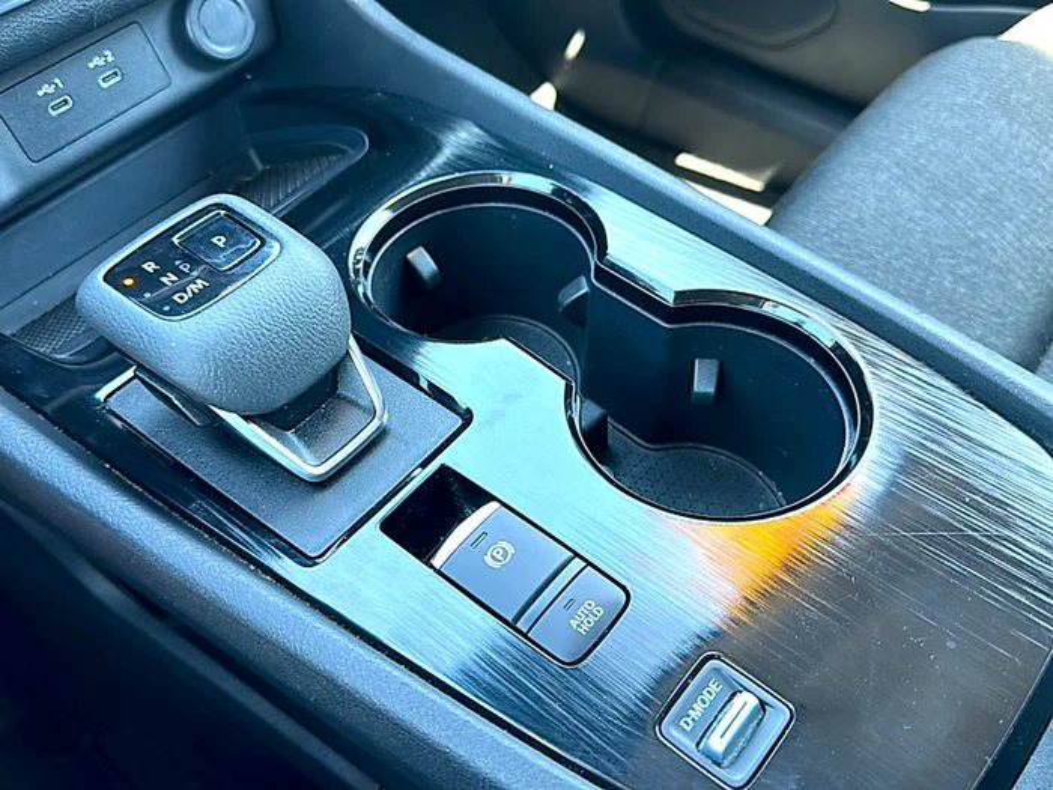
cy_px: 395
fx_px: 760
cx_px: 526
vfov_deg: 54.9
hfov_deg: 69.4
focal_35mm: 25
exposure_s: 1/40
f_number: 1.78
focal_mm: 6.86
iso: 80
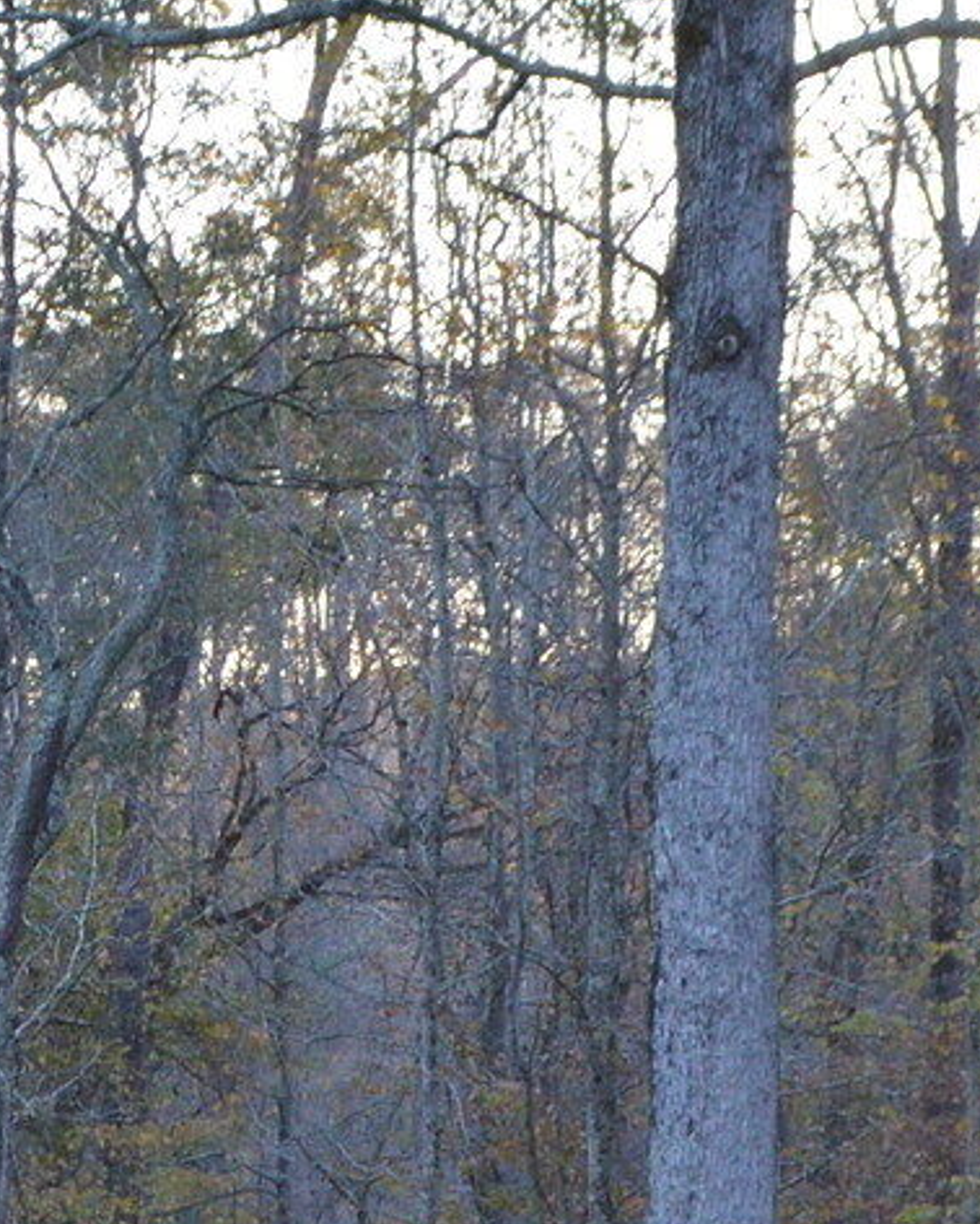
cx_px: -143
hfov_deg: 8.4
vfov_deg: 10.5
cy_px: 854
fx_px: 6630
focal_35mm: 183
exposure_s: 1/125
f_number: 5.6
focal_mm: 20
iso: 400
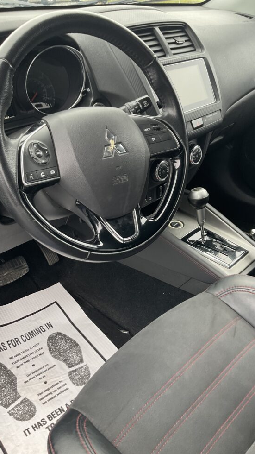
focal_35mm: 33
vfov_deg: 59.5
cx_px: 137
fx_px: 397
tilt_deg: -31.9
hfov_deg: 35.6
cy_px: 236
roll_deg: -2.3
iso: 64
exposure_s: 1/120
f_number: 1.8
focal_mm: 3
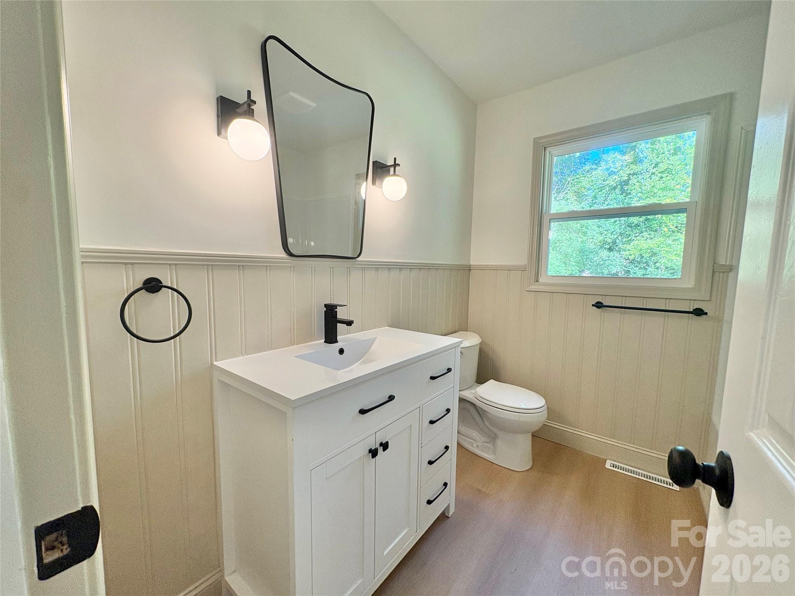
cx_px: 398
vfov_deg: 85.7
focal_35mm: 14
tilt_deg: -5.6
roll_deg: -1.5
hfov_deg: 102.1
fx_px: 322
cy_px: 298
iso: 200
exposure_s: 1/88
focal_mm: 2.22
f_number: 2.2
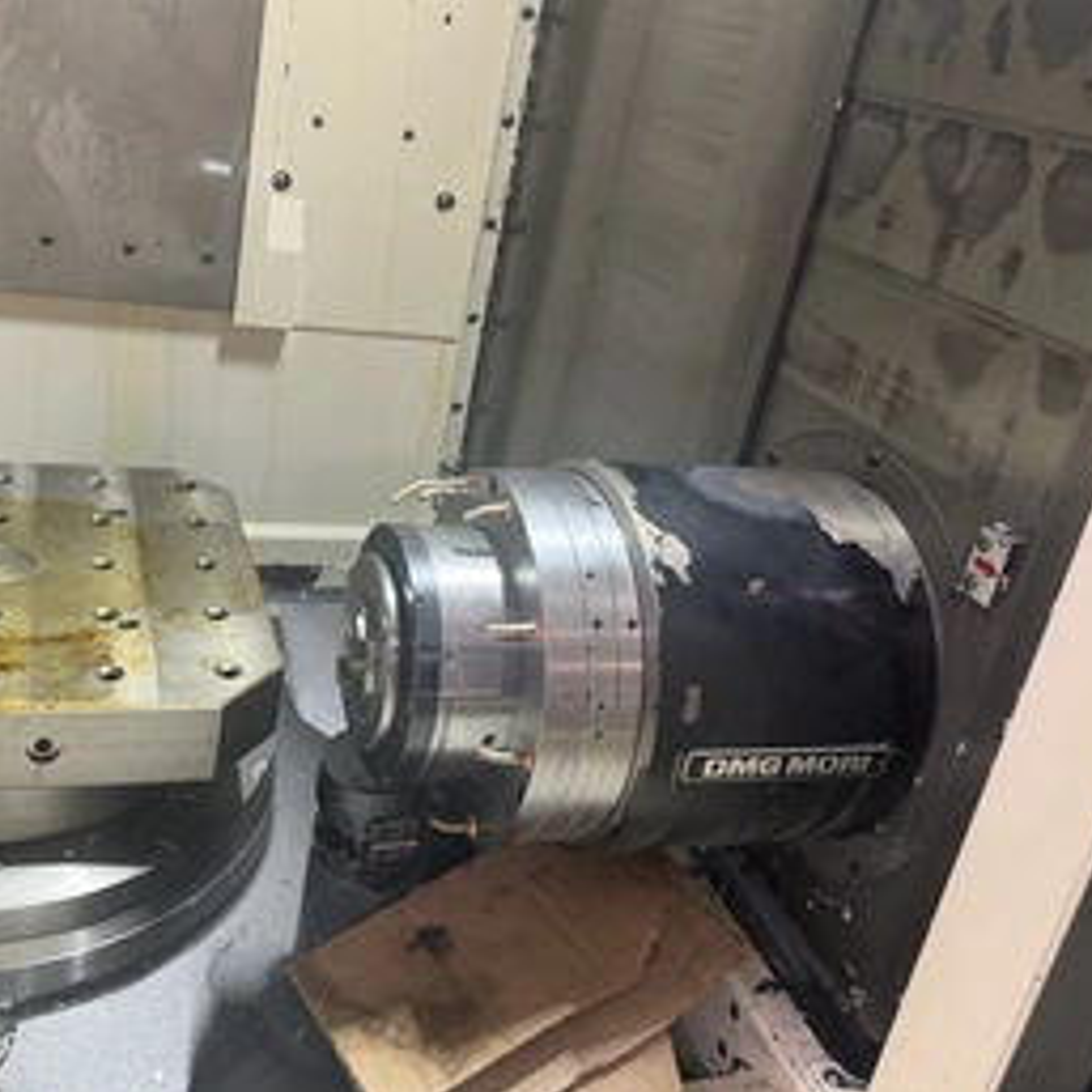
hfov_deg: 49.4
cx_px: 433
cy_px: 463
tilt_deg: -20.5
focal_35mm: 33
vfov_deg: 49.6
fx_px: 1178
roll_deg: -10.3
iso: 200
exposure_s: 1/74
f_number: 1.78
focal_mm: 6.76
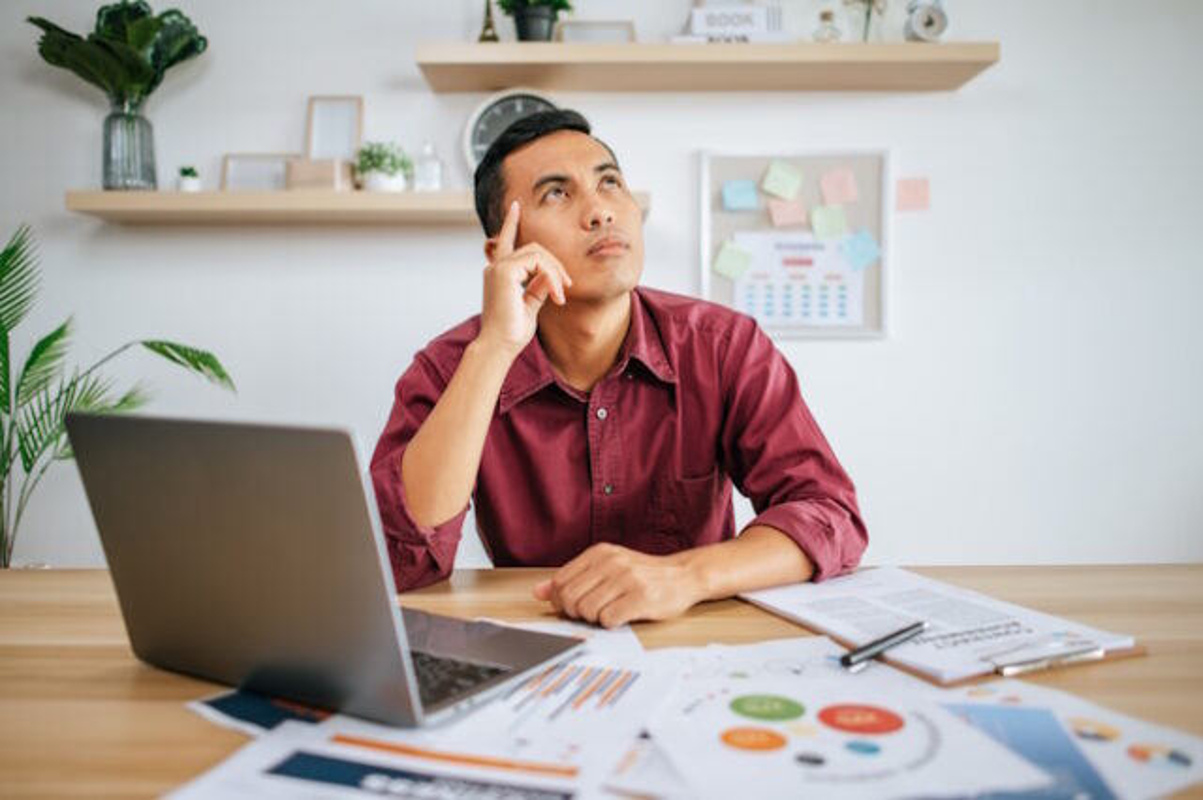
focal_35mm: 28
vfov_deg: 46.4
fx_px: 935
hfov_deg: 65.5
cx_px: 602
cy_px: 400
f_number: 1.8
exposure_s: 1/200
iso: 200
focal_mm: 28
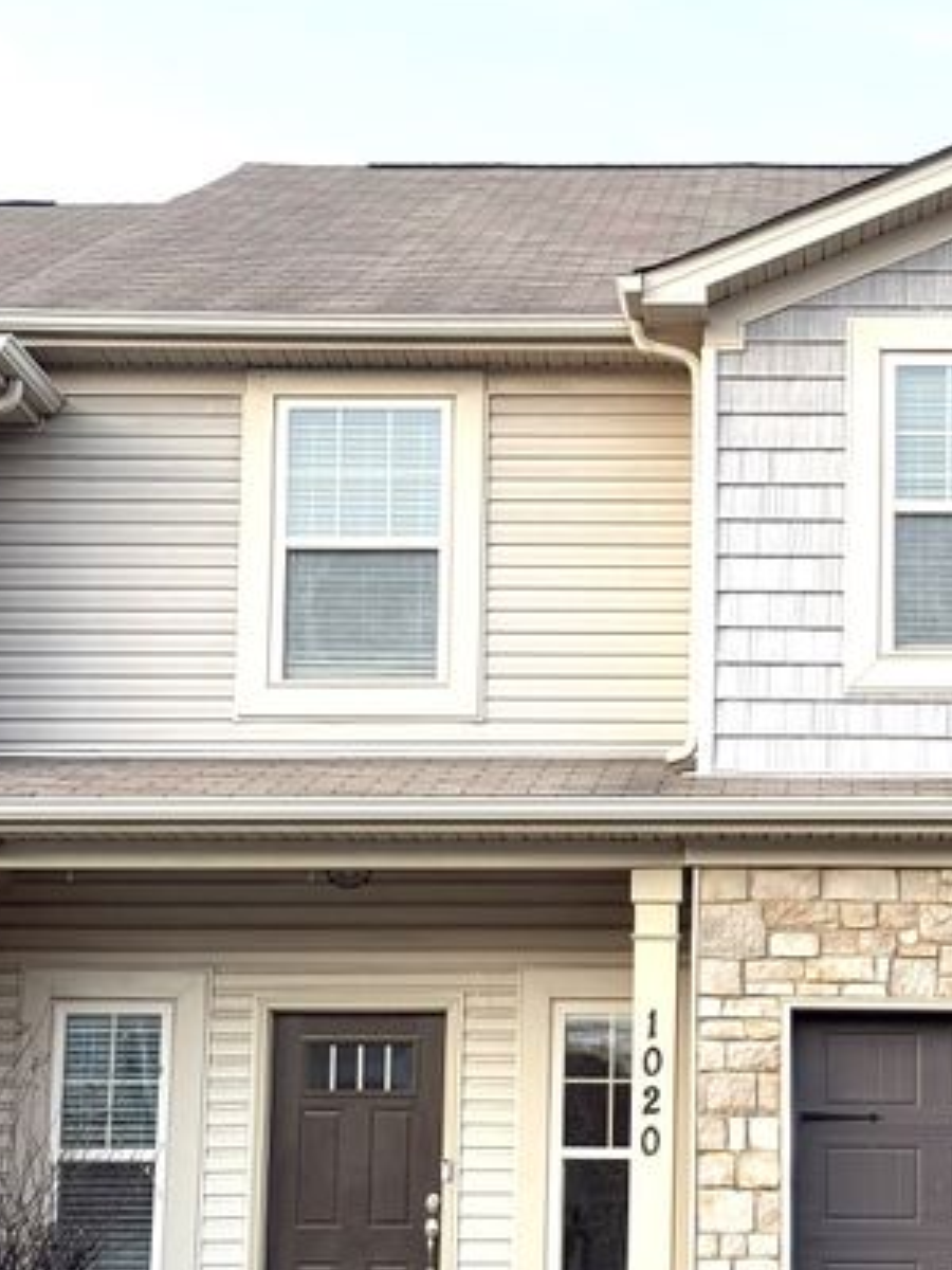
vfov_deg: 24.3
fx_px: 2934
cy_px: 837
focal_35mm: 80
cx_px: 743
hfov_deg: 18.3
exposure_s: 1/310
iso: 64
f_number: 1.78
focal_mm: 6.76
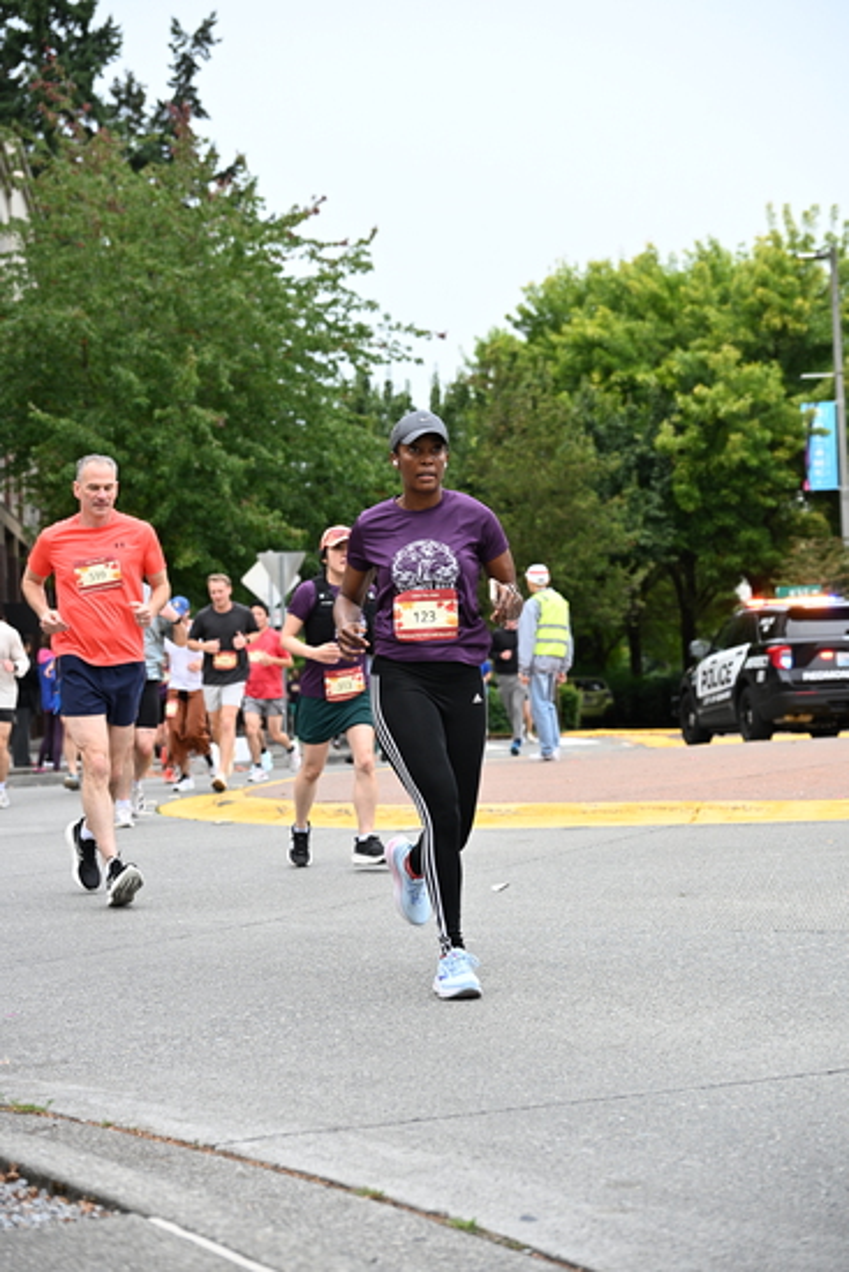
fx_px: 2404
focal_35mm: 68
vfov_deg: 29.6
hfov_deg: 20.0
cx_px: 424
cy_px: 636
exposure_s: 1/800
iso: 1600
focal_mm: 68
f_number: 4
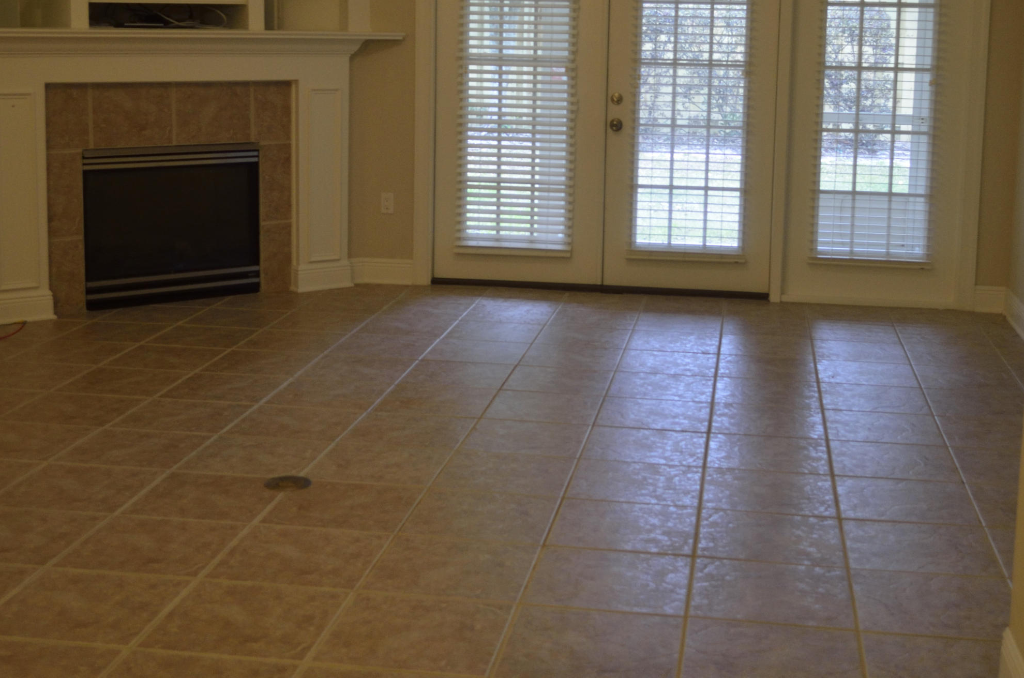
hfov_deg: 39.7
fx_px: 1419
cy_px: 203
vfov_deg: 26.6
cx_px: 552
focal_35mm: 50
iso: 720
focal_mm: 22
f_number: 4
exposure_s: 1/60
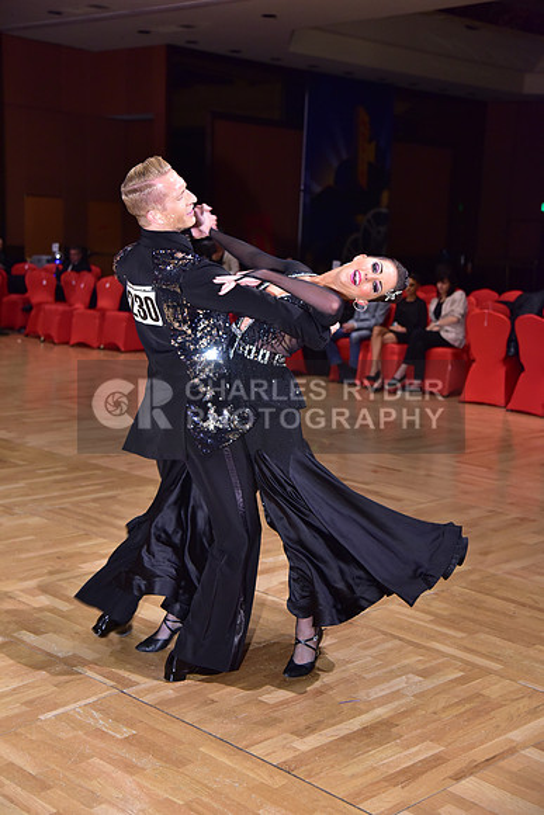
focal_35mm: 52
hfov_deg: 26.0
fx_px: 1178
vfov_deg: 38.2
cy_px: 408
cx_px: 272
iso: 2000
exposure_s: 1/200
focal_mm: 52
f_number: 4
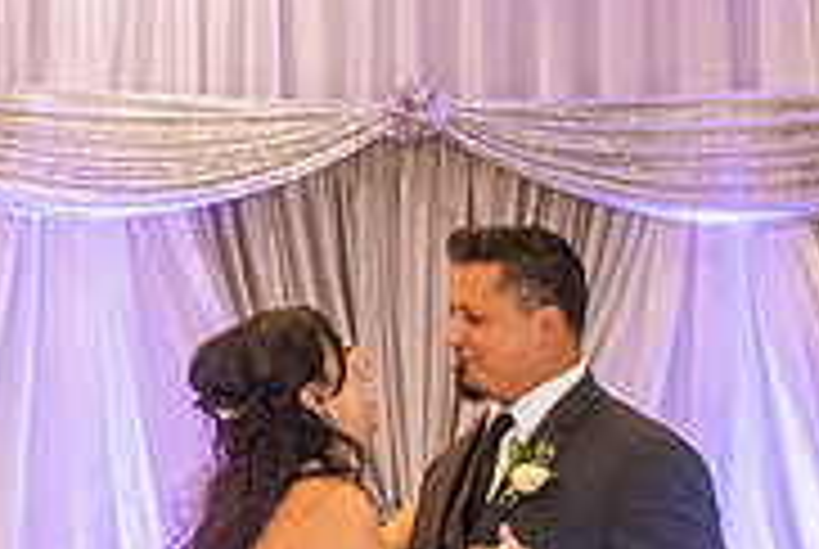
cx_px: -539
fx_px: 3418
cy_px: 20
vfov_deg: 9.1
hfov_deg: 12.7
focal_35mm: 150
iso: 1600
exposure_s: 1/250
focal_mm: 24
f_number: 3.2
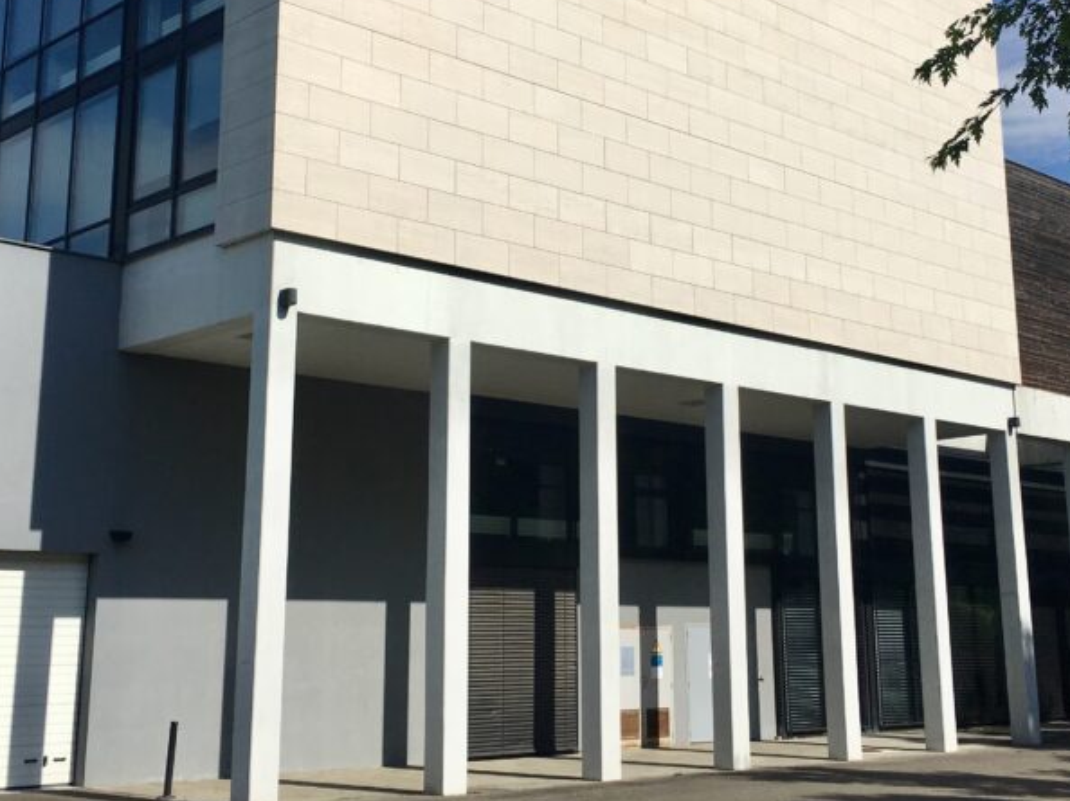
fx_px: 1545
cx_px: 548
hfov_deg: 38.2
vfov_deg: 29.0
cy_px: 290
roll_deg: +1.1
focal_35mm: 50
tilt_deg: +13.6
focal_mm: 4.15
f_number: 2.2
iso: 25
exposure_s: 1/3663
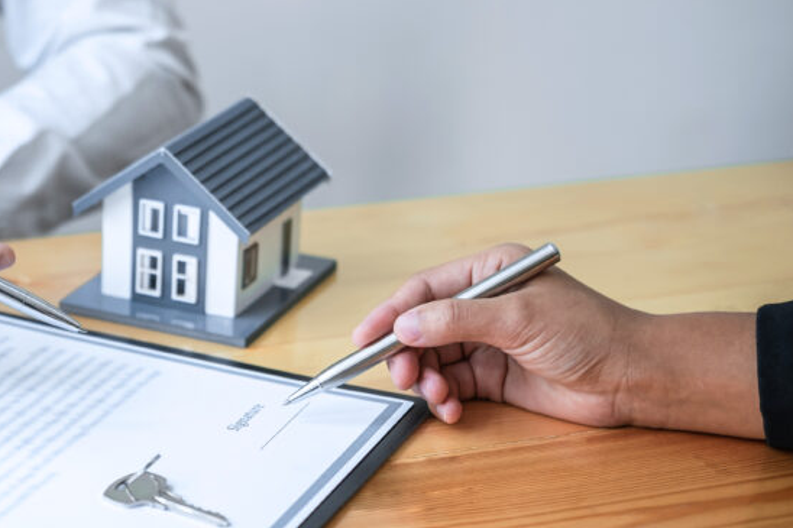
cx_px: 126
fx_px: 1982
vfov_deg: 15.2
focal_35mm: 90
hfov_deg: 22.2
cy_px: 328
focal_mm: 35
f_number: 2
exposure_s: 1/160
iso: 250
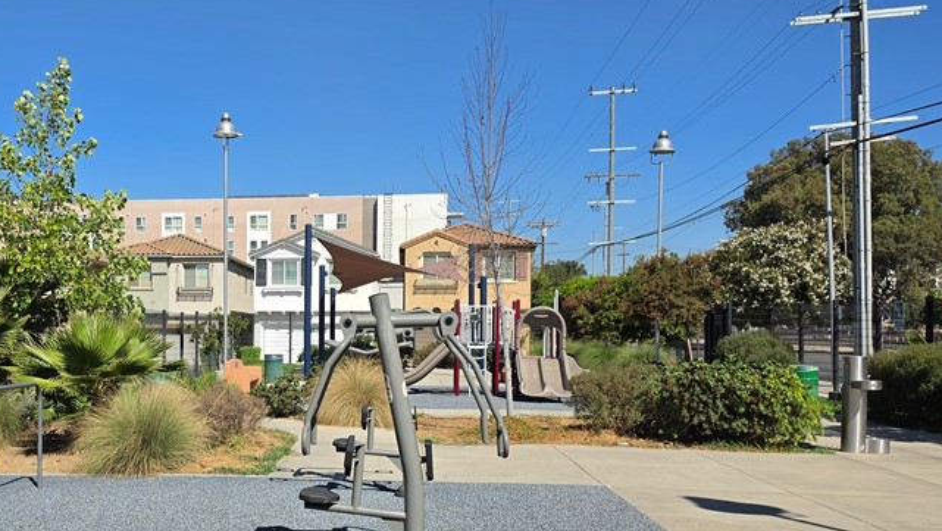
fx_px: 999
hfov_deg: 48.4
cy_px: 343
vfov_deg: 29.6
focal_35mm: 40
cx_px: 226
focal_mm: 6.5
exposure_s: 1/7939
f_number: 1.4
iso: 64
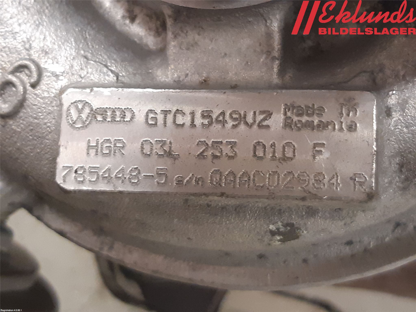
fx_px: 312
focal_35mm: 26
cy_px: 156
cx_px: 208
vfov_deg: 53.1
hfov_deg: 67.3
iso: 250
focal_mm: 3.93
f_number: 1.7
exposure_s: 1/33
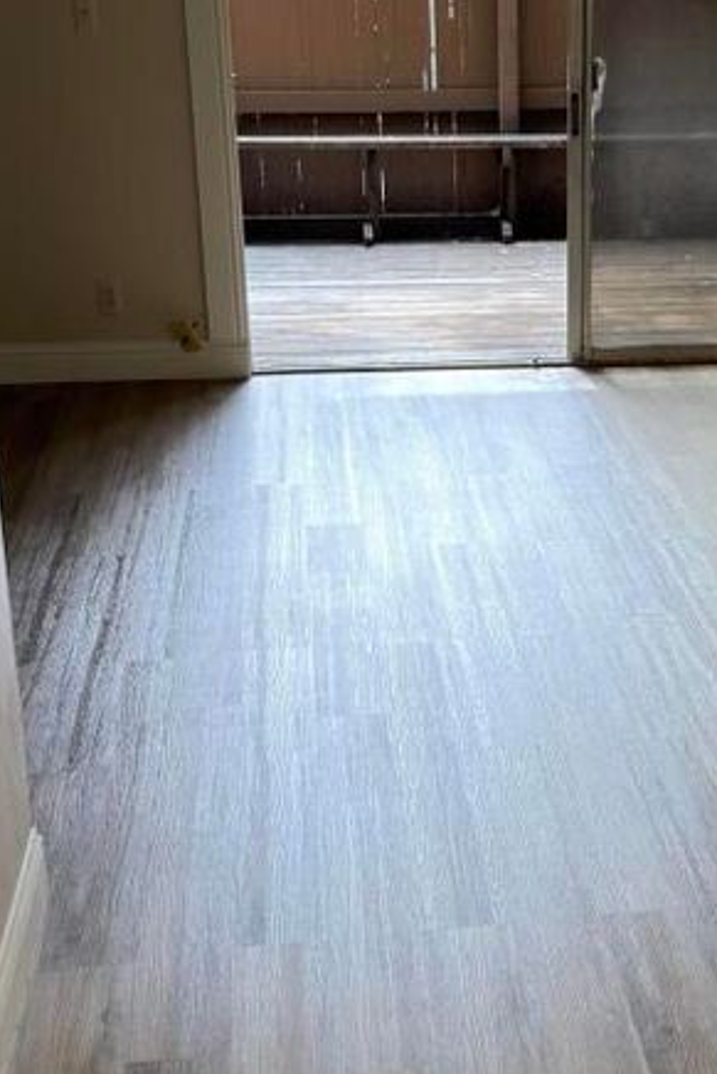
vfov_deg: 55.8
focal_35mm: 34
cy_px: 546
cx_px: 589
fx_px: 1015
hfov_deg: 37.3
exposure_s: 1/135
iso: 125
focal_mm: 6.76
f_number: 1.78
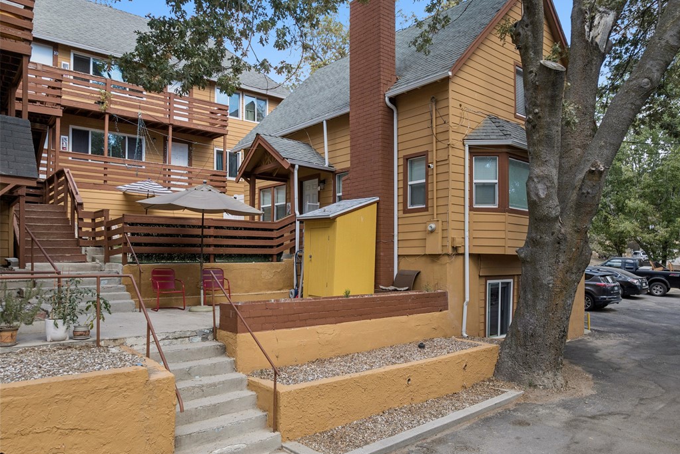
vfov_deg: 51.3
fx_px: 472
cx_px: 340
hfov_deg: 71.5
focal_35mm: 25
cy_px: 244
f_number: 2.8
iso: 100
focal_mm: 12.3
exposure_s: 1/15
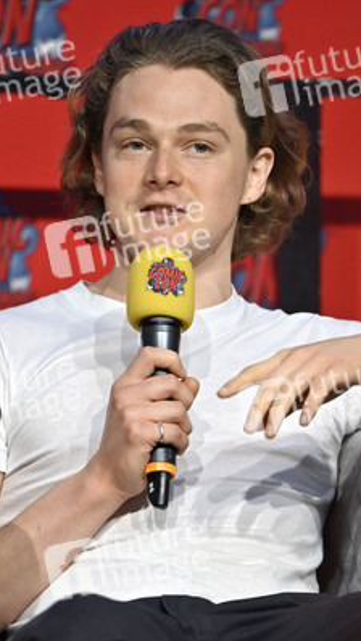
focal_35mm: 421
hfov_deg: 2.9
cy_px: 320
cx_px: 174
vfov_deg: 5.1
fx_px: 7161
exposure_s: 1/400
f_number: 4.5
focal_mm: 400
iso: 1600
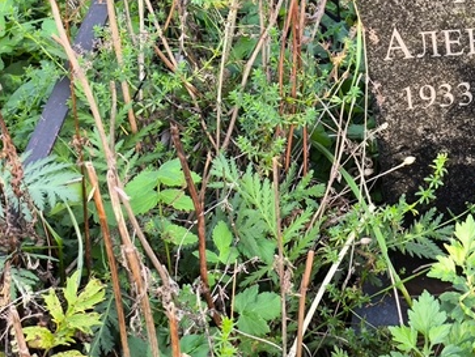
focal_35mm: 110
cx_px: 512
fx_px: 1511
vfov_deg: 13.3
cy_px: 1
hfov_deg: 17.3
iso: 80
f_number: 1.7
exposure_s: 1/100
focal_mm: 4.71
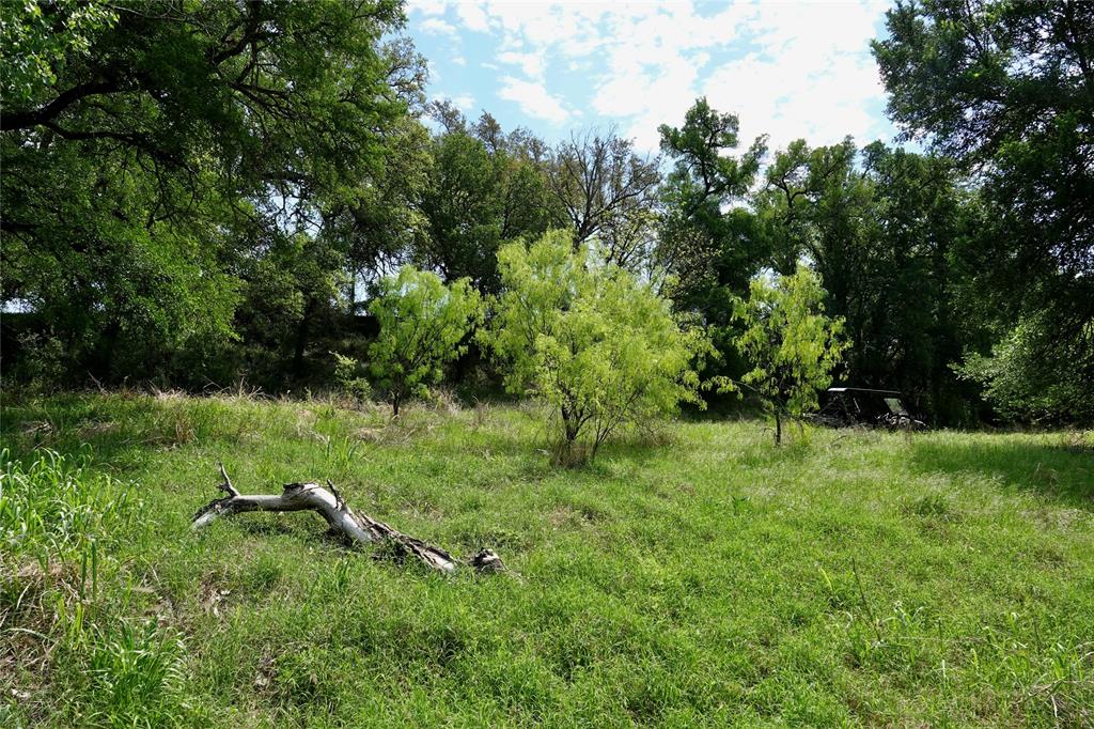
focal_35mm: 24
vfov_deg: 53.1
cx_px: 547
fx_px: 729
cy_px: 364
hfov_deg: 73.8
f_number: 4
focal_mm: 8.8
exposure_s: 1/320
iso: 100
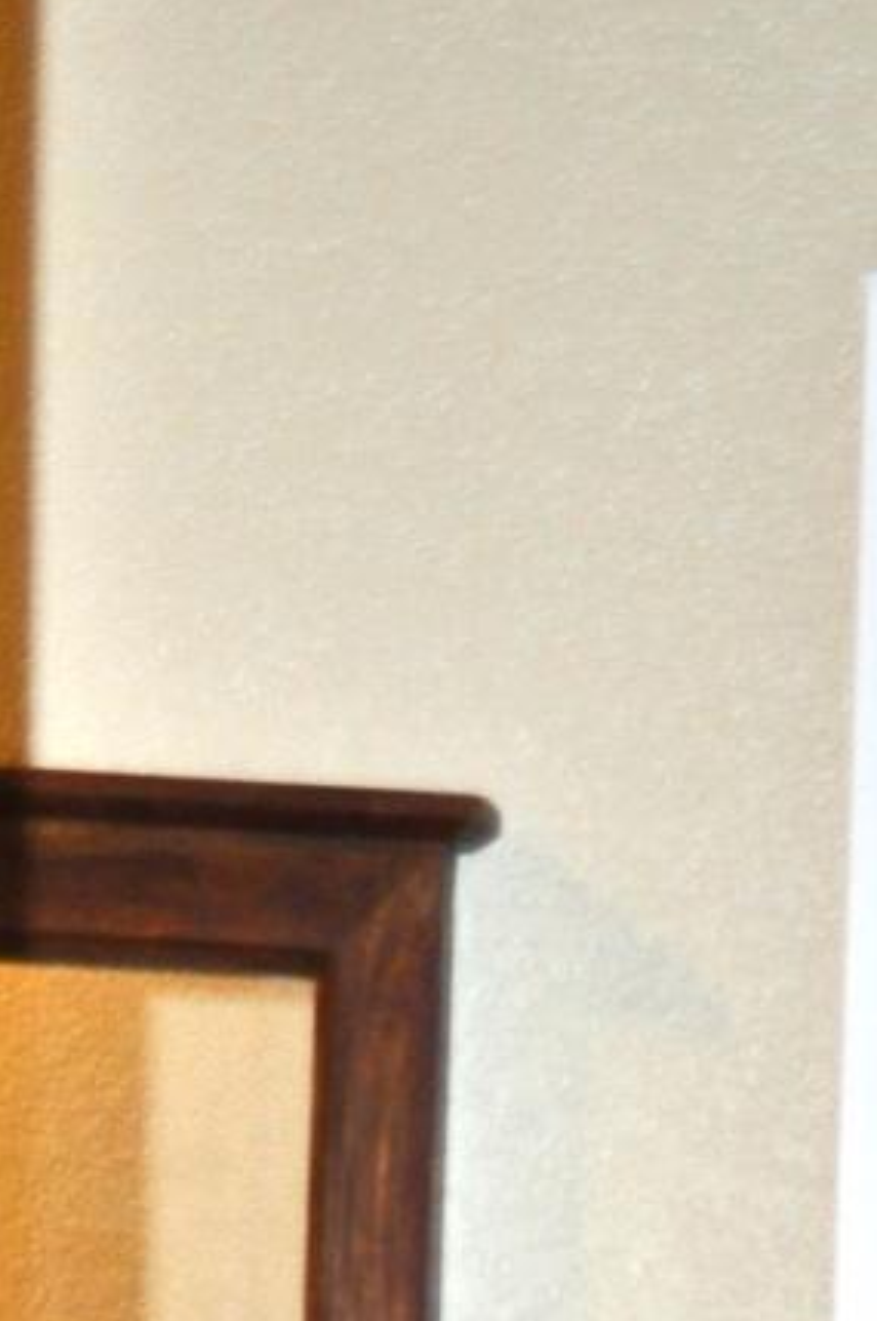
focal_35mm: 154
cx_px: 1843
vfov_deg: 11.6
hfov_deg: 8.4
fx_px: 5641
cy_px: 2904
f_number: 3.8
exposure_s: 1/60
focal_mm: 22
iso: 800
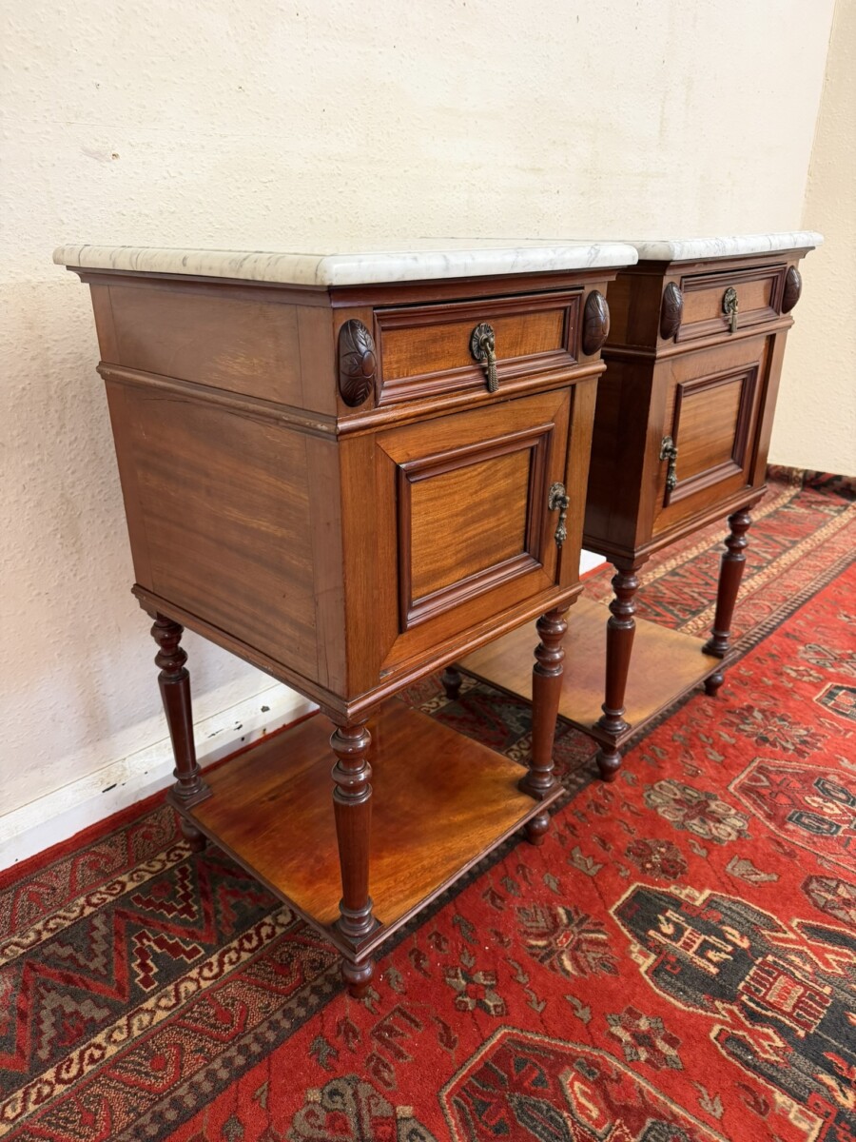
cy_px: 571
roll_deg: +0.0
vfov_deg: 71.6
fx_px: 791
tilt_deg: -23.2
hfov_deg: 56.8
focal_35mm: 24
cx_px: 428
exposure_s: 1/50
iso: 200
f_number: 1.78
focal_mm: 6.76
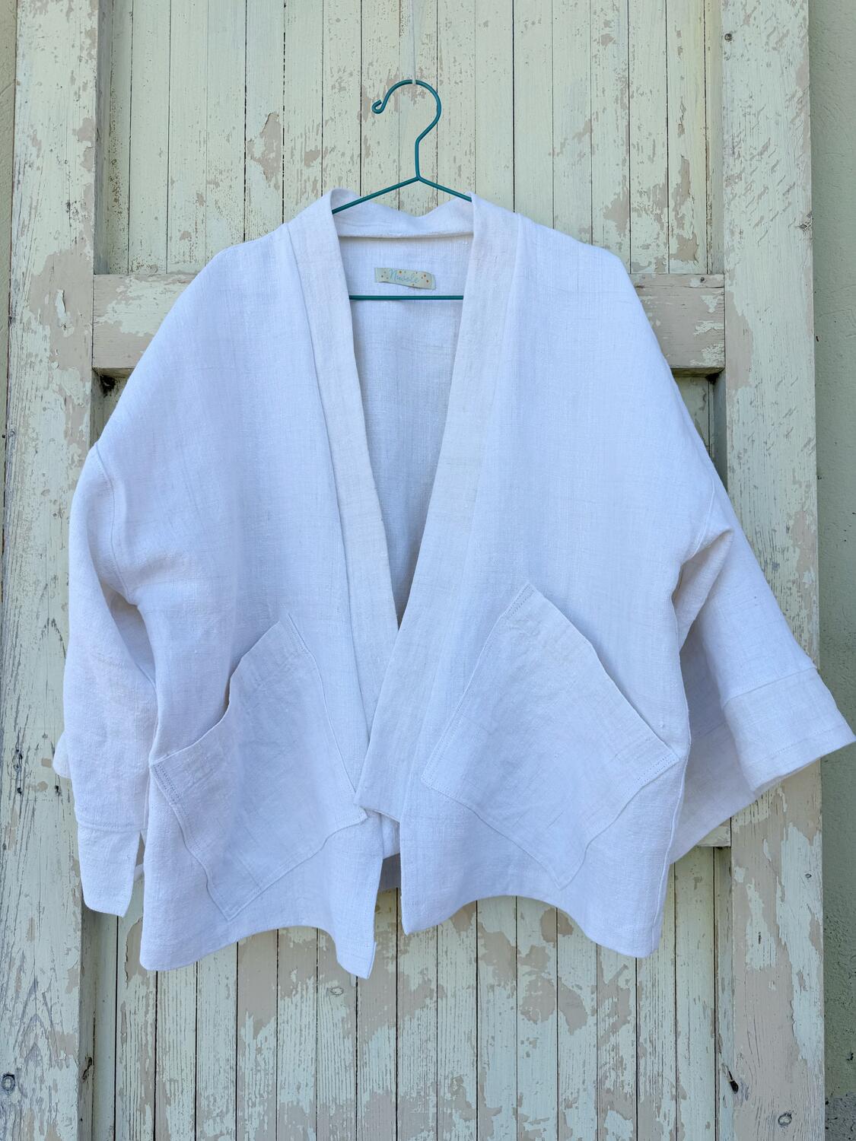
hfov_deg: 56.8
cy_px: 570
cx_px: 428
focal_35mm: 24
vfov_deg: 71.6
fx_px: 791
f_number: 1.78
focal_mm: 6.76
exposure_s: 1/1618
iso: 80
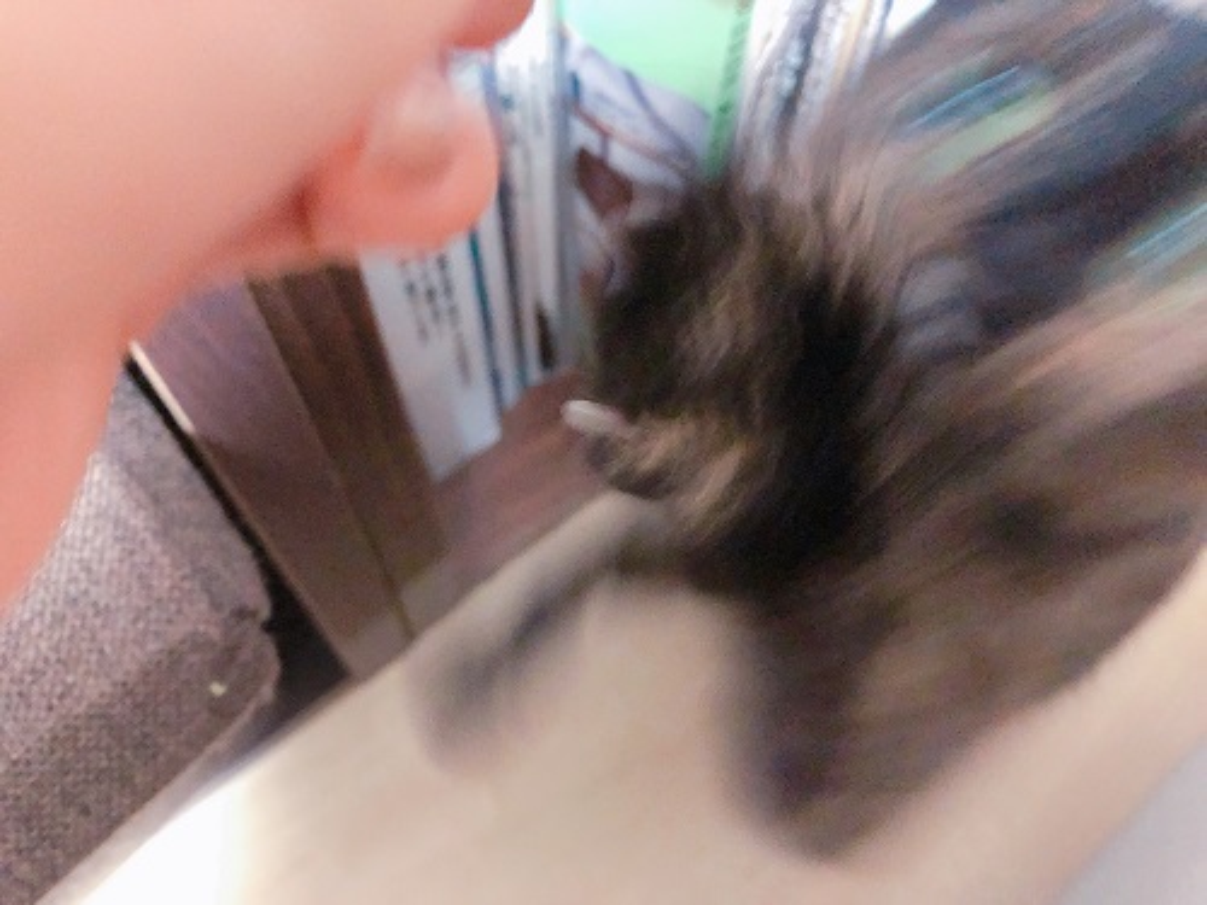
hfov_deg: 63.4
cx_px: 604
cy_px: 452
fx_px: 976
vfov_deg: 49.7
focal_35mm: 28
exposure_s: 1/17
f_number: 1.8
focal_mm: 3.99
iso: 640
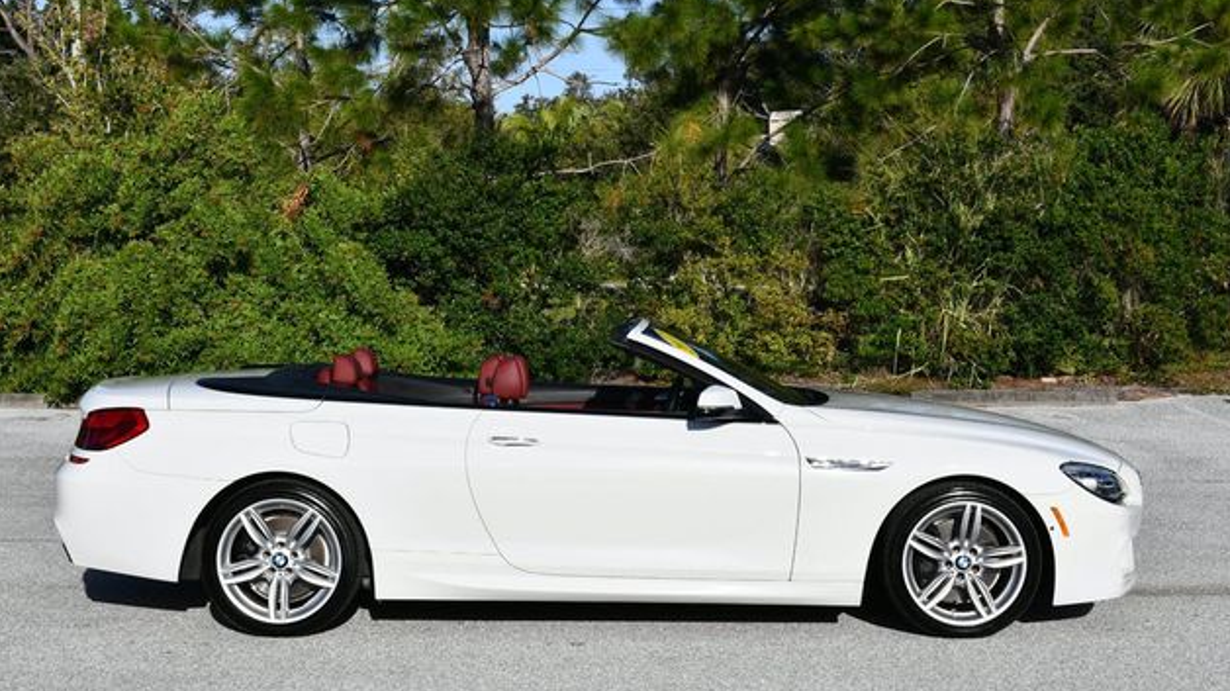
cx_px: 607
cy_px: 343
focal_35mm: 62
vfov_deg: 19.4
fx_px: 2022
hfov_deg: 33.8
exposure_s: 1/320
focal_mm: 29
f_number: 9
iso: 100
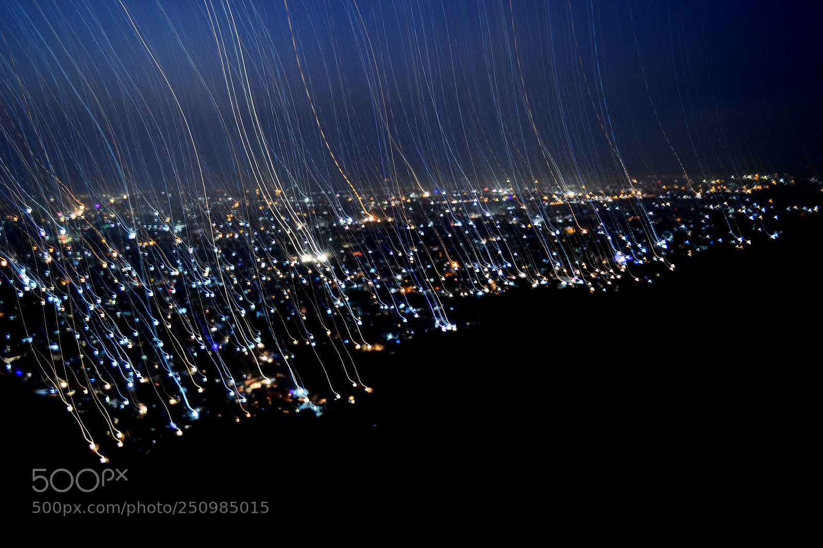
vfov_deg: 40.0
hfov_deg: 57.2
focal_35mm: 33
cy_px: 274
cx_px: 412
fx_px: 754
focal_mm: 22
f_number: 3.8
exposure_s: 2.5
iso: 400
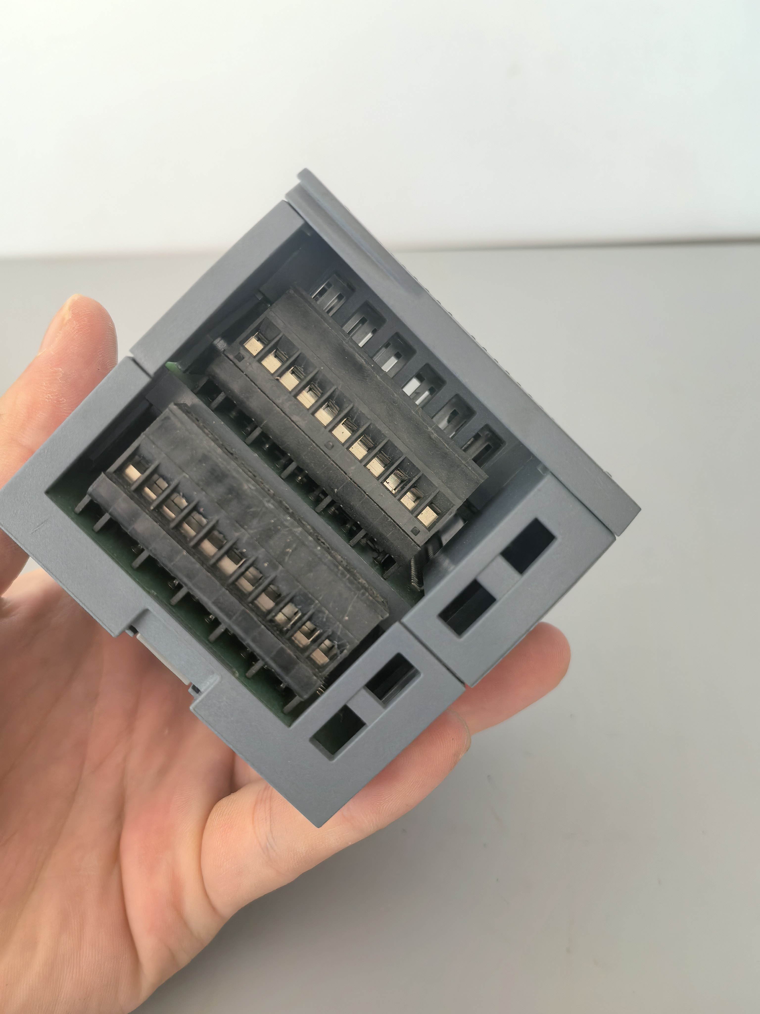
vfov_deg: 65.3
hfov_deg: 51.4
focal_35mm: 27
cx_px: 380
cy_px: 507
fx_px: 790
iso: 100
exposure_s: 1/100
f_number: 2
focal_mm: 5.75
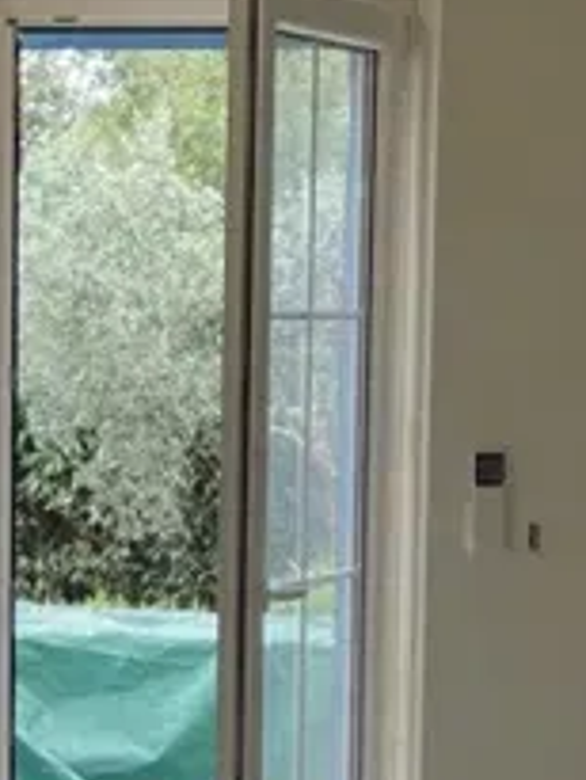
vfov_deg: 14.5
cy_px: 706
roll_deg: -0.2
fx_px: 3044
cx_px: -263
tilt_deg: -3.5
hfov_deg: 10.6
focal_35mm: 135
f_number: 1.6
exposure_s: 1/106
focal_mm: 4.2
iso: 32
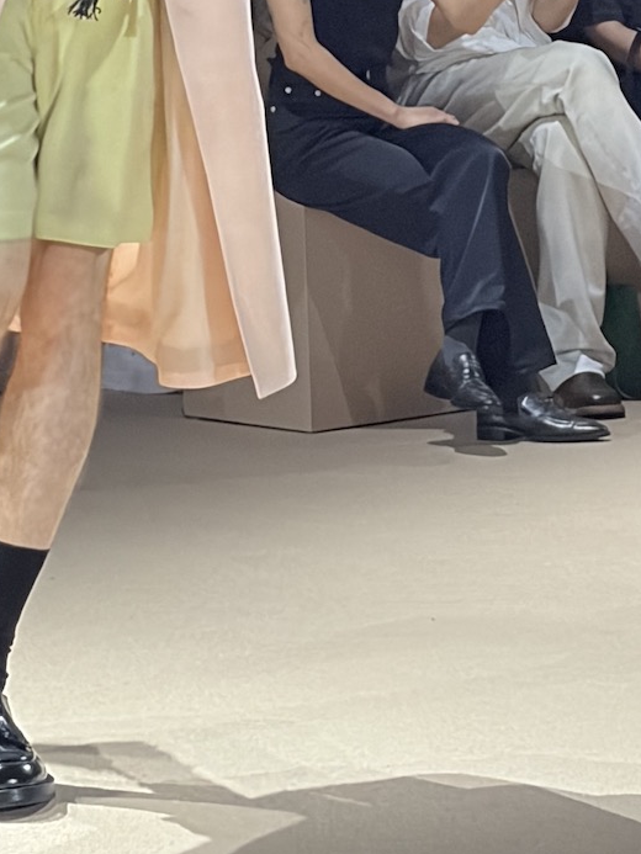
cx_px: 101
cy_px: -37
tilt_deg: -0.9
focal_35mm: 120
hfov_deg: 12.3
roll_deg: +2.2
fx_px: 2962
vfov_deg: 16.0
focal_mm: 5.96
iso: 250
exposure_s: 1/40
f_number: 1.6
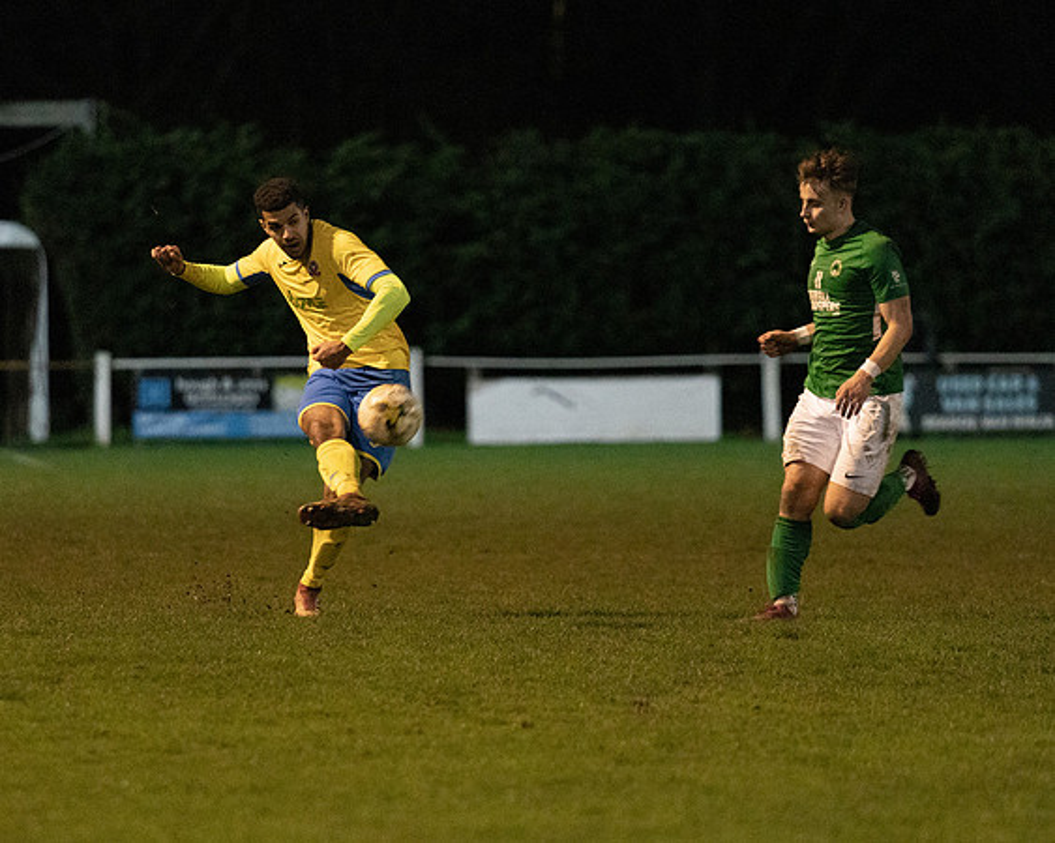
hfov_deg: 5.3
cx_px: 450
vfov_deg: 4.2
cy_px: 436
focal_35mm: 368
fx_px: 11481
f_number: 2.8
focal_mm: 200
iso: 5000
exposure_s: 1/640
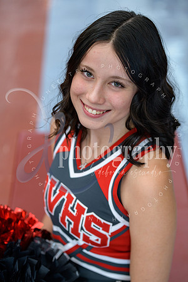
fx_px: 548
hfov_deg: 19.5
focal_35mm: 70
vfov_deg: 28.8
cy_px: 141
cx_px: 94
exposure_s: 1/125
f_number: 2.8
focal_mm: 70
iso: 250
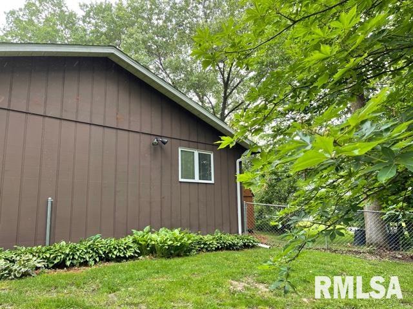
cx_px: 206
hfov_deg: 67.3
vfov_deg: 53.1
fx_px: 310
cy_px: 154
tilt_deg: +9.6
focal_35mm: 26
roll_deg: +1.6
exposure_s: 1/121
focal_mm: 5.1
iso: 64
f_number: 1.6
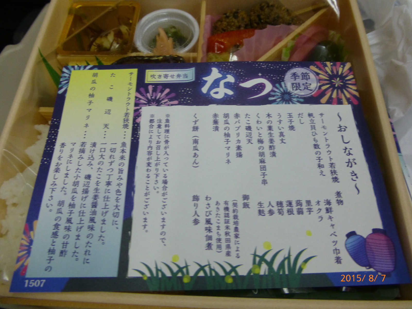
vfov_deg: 56.8
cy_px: 154
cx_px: 206
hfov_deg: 71.6
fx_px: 286
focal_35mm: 24
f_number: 3.3
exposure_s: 1/60
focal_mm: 4.3
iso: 320
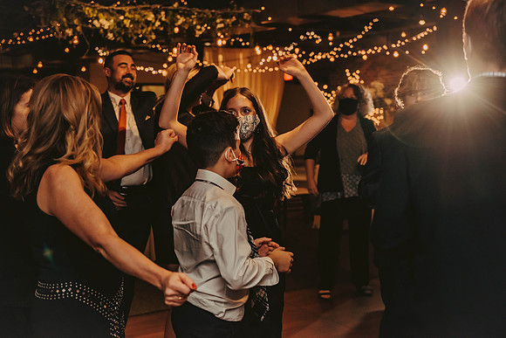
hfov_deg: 36.2
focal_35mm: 55
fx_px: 773
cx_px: 253
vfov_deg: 24.6
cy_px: 169
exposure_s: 1/200
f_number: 3.2
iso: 1250
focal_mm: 55
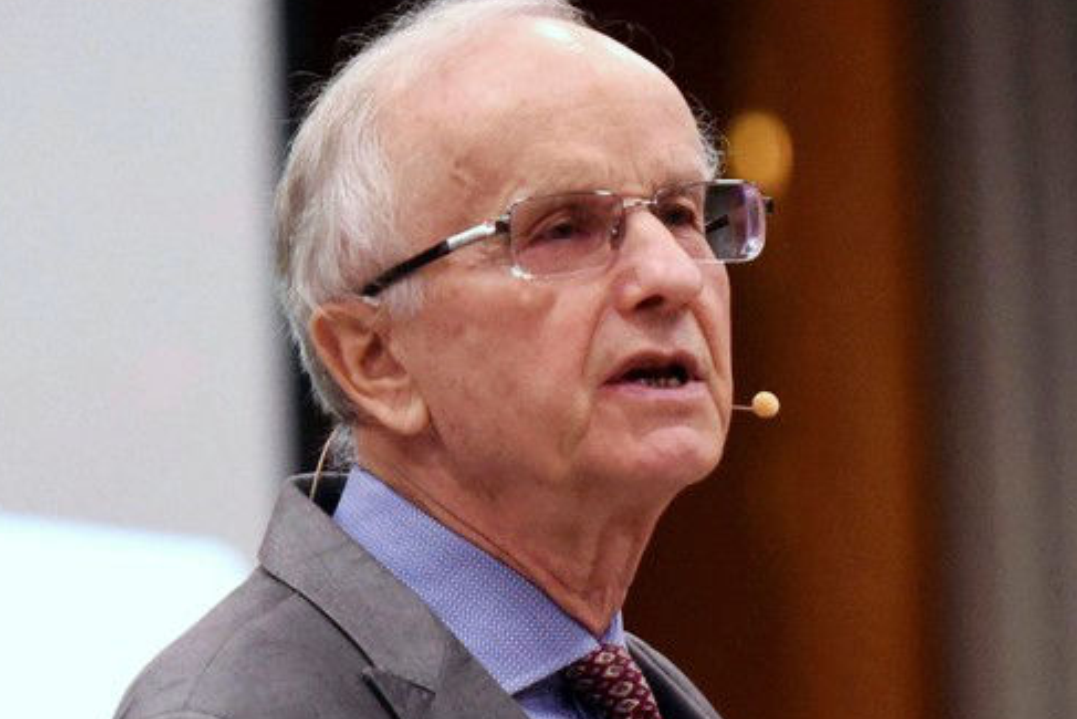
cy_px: 684
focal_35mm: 462
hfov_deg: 4.5
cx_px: 460
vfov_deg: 3.0
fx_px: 13825
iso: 6400
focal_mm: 150
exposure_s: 1/350
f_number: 2.8
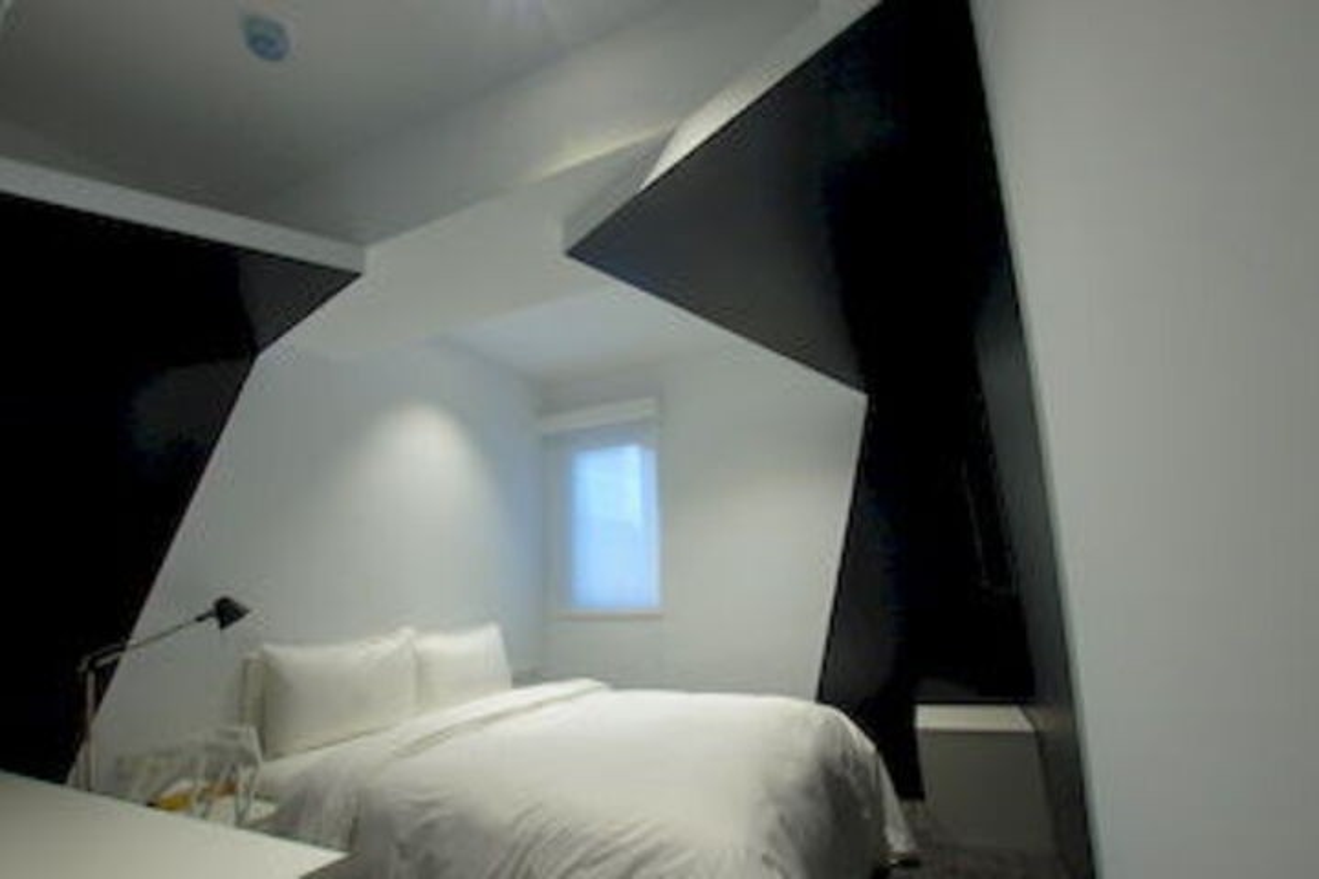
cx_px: 660
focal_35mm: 15
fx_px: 550
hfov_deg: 100.4
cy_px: 440
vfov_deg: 77.3
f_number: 10
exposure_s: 1/6
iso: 400
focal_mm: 10
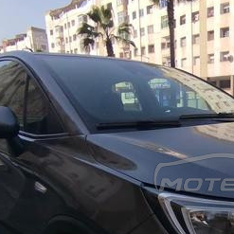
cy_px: 172
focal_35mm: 35
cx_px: 237
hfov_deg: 40.9
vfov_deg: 45.8
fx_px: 268
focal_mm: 1.65
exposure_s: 1/1321
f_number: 2.2
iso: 50
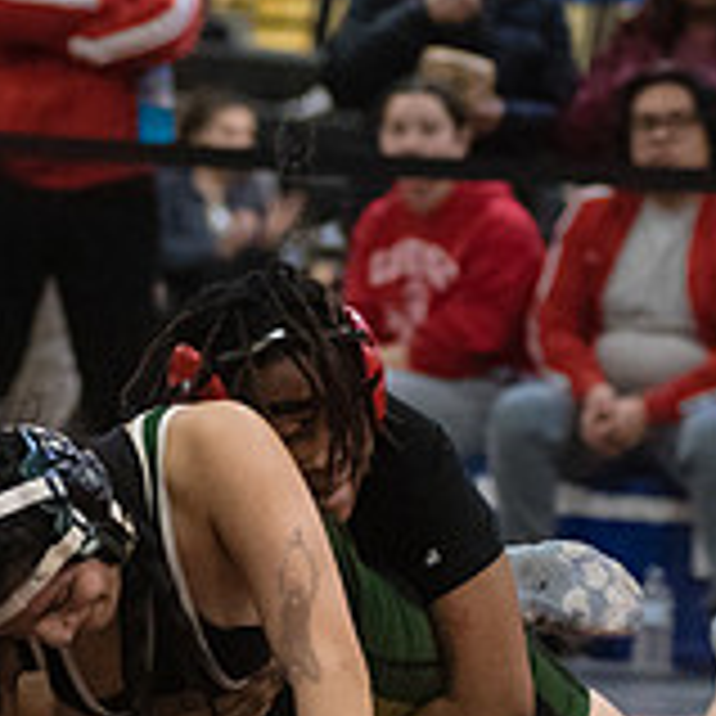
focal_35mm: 286
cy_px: 606
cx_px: 293
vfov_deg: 6.1
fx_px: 6693
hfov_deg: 6.1
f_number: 3.5
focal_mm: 92
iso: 8000
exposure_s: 1/500
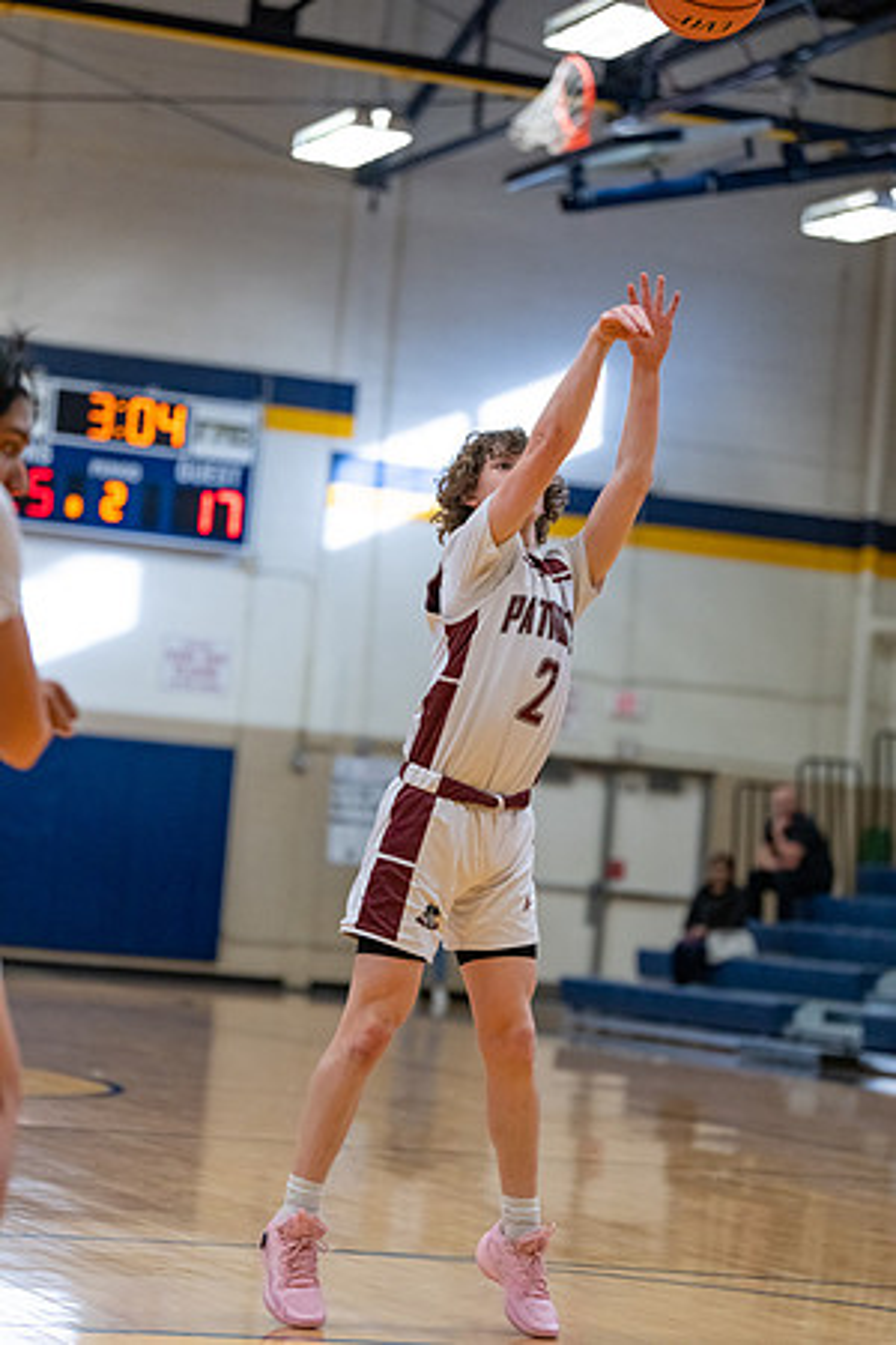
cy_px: 672
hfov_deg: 13.3
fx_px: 3845
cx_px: 448
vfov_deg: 19.8
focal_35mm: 103
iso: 5000
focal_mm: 103
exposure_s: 1/1000
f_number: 2.8
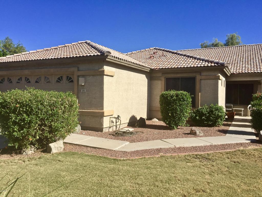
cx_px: 131
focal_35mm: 29
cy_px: 98
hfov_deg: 61.7
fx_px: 219
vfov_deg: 48.2
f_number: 2.2
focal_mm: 4.15
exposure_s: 1/2825
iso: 32
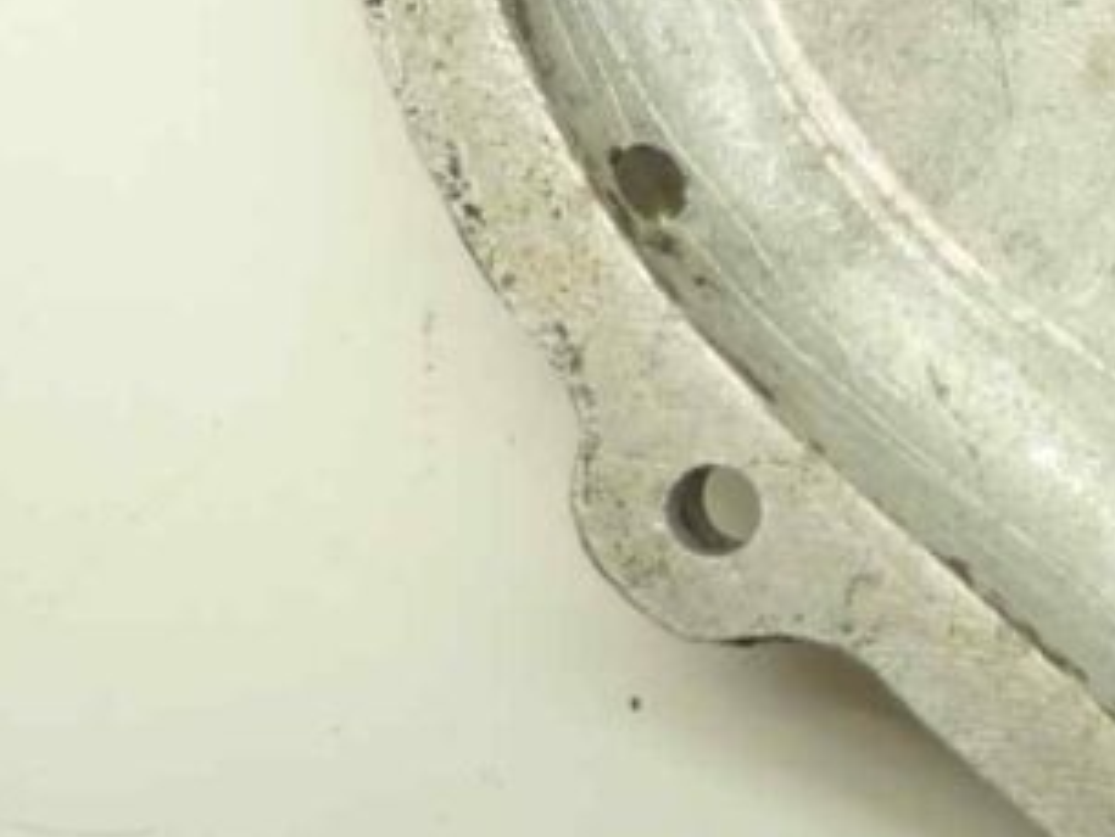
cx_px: 1707
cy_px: 38
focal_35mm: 123
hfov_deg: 14.8
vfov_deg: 11.9
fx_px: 3963
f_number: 3.3
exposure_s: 1/15
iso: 80
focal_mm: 4.1
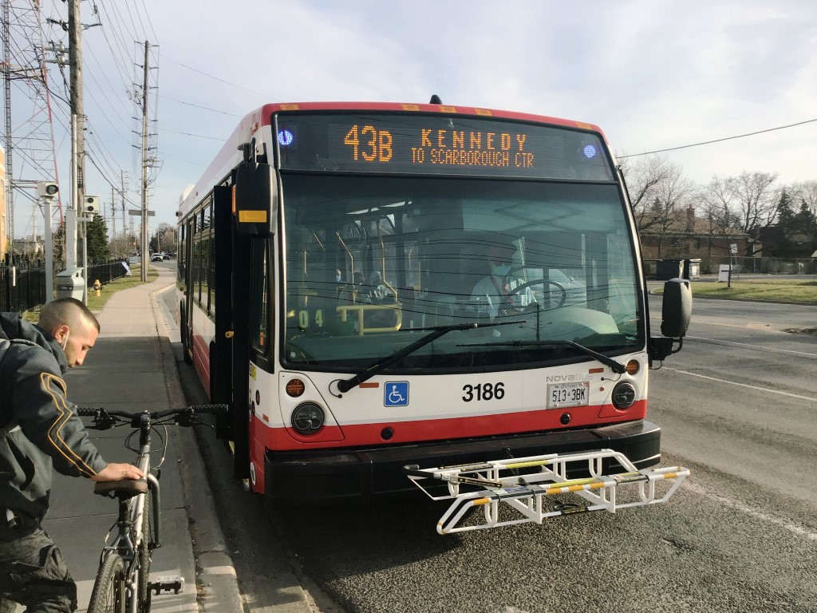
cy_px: 306
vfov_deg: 45.4
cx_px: 408
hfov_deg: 58.4
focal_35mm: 31
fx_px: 732
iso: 25
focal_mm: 3.3
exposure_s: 1/936
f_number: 2.4
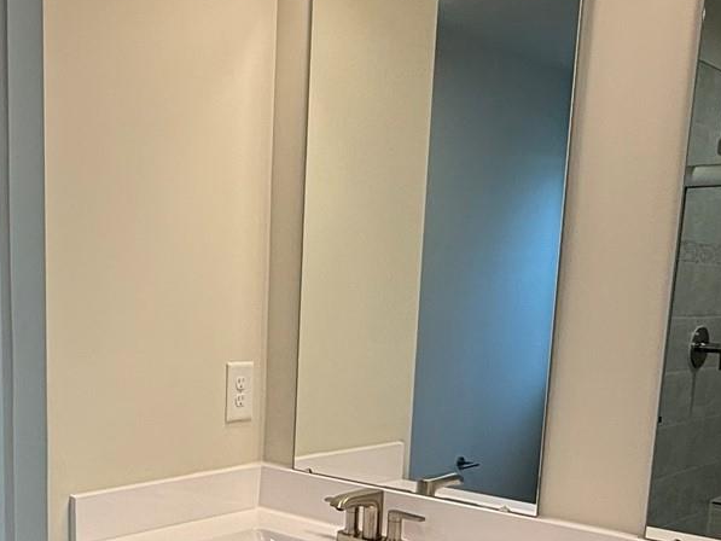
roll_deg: -0.5
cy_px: 465
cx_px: 174
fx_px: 1000
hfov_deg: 38.5
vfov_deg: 29.3
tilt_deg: -11.4
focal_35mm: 48
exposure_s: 1/120
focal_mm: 2.22
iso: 125
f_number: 2.2
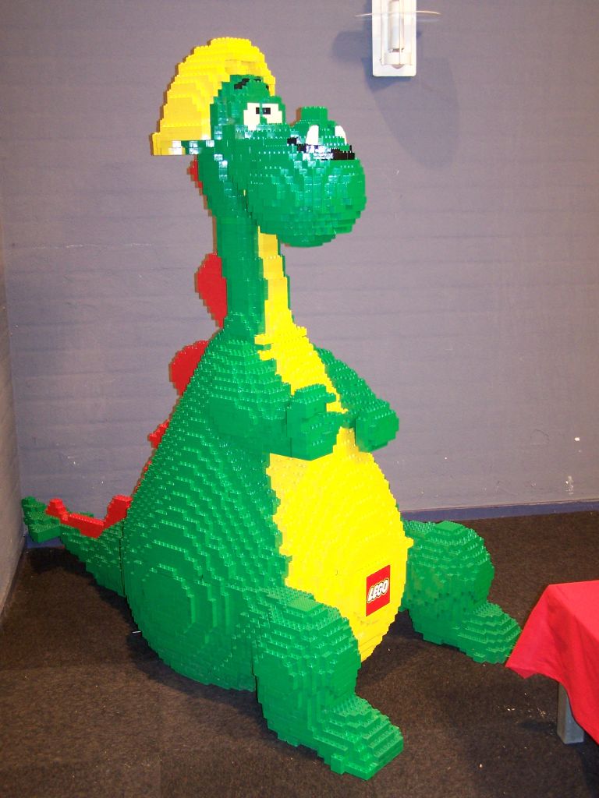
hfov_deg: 33.6
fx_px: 992
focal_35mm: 43
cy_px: 399
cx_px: 300
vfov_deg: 43.9
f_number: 2.9
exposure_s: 1/2
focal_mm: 7.1
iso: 140
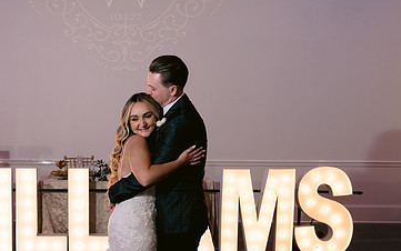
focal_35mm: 59
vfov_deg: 21.7
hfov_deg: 33.9
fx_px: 645
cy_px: 204
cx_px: 108
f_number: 3.2
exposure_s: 1/80
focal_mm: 35
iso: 400
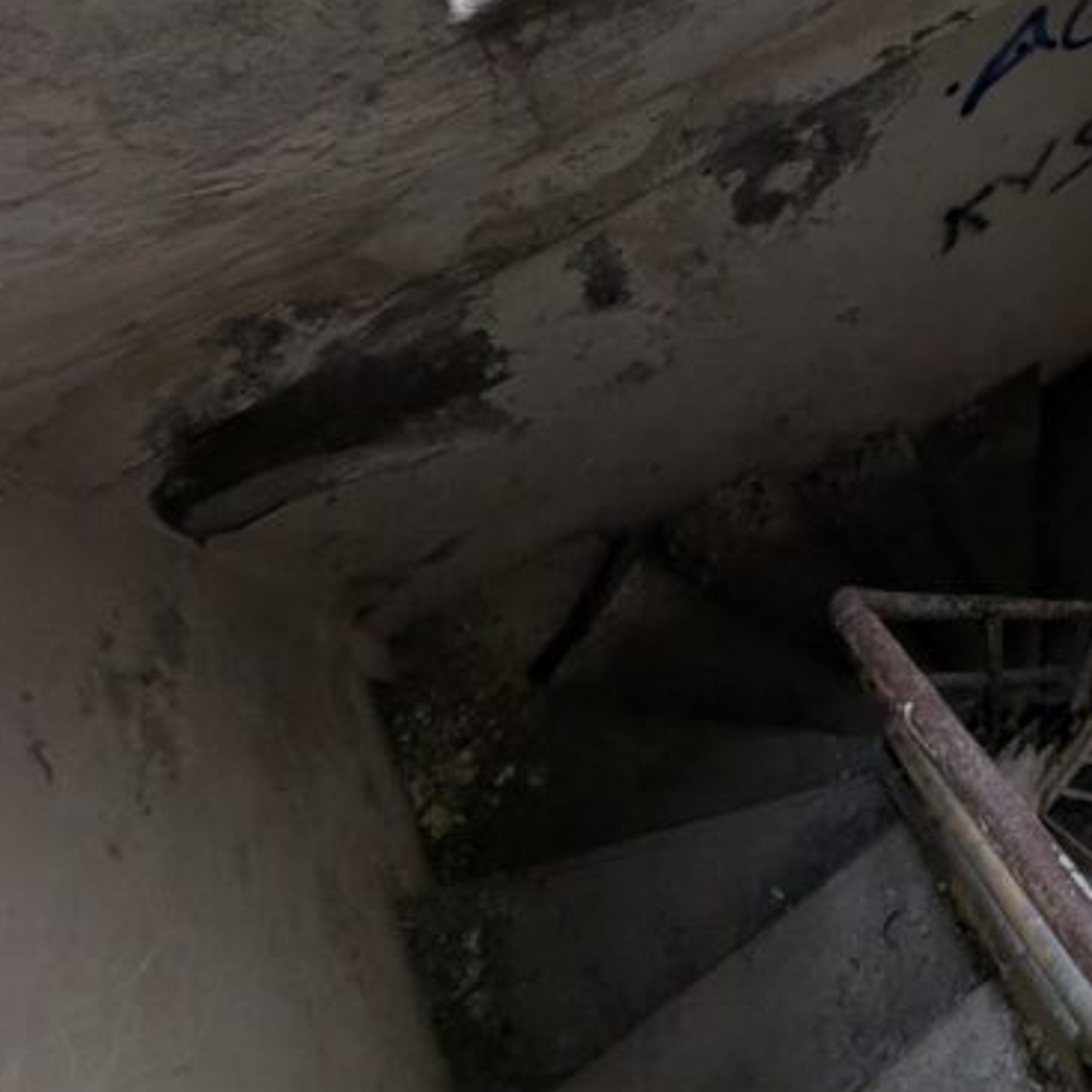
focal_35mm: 32
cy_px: 167
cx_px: 955
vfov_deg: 47.3
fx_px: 1142
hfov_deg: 46.7
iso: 57
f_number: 2.2
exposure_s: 1/23.8
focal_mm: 1.95
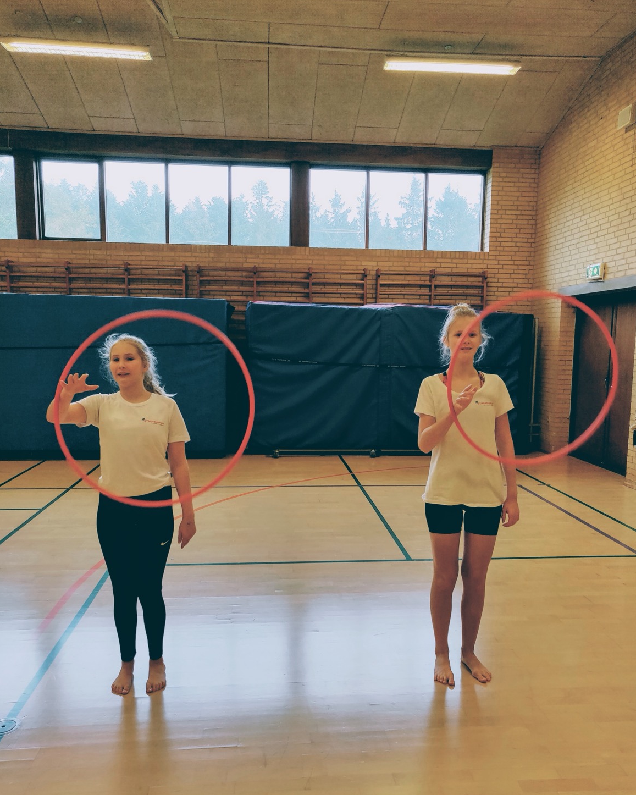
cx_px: 328
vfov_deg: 64.0
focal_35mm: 27
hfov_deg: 53.2
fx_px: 635
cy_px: 428
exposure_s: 1/147
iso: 100
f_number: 1.7
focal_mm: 4.25
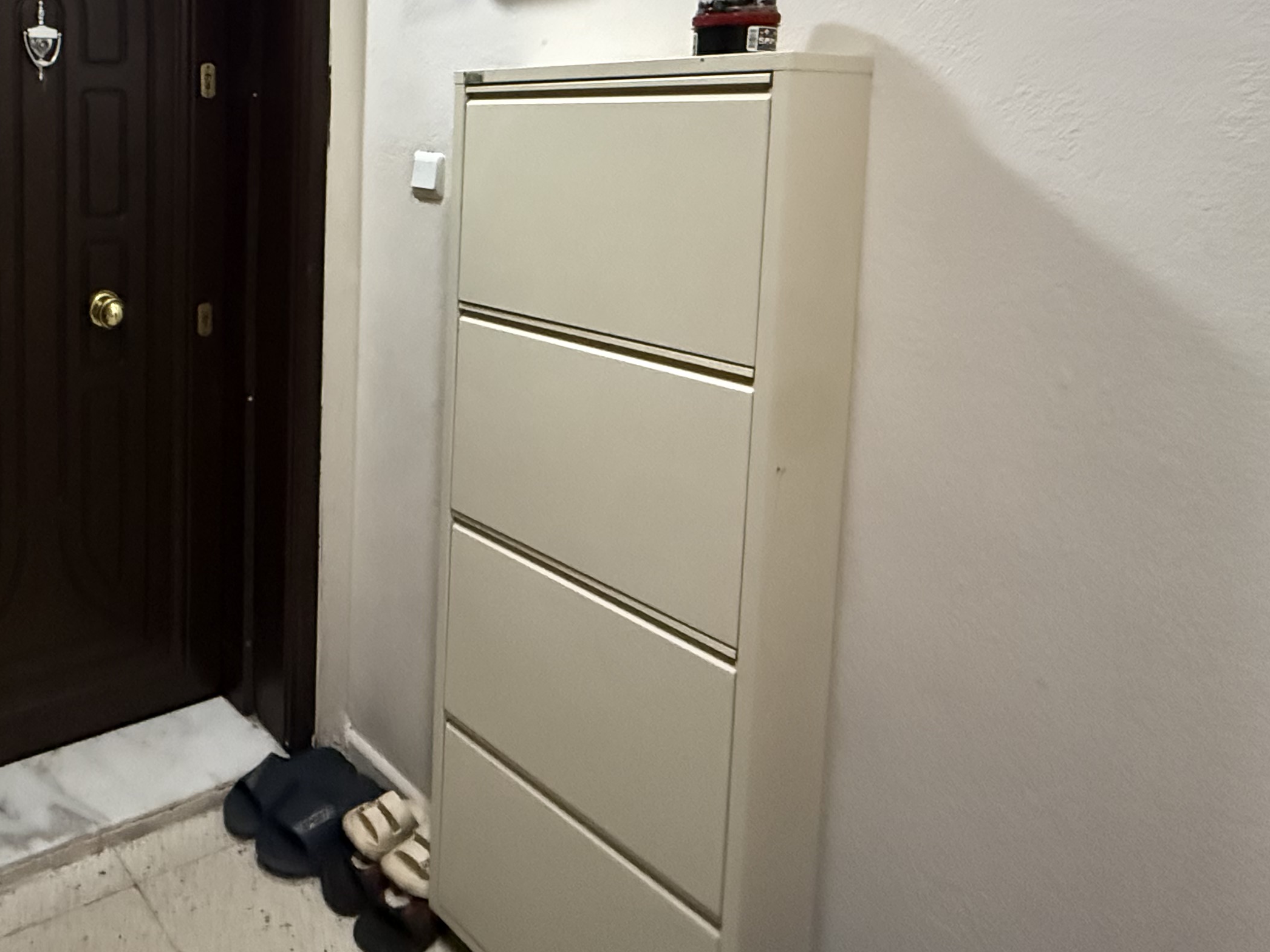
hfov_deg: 57.6
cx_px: 164
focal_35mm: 27
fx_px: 991
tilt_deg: -4.8
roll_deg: +0.3
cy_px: 199
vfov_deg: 48.6
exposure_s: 1/50
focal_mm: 2.22
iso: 1250
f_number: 2.2
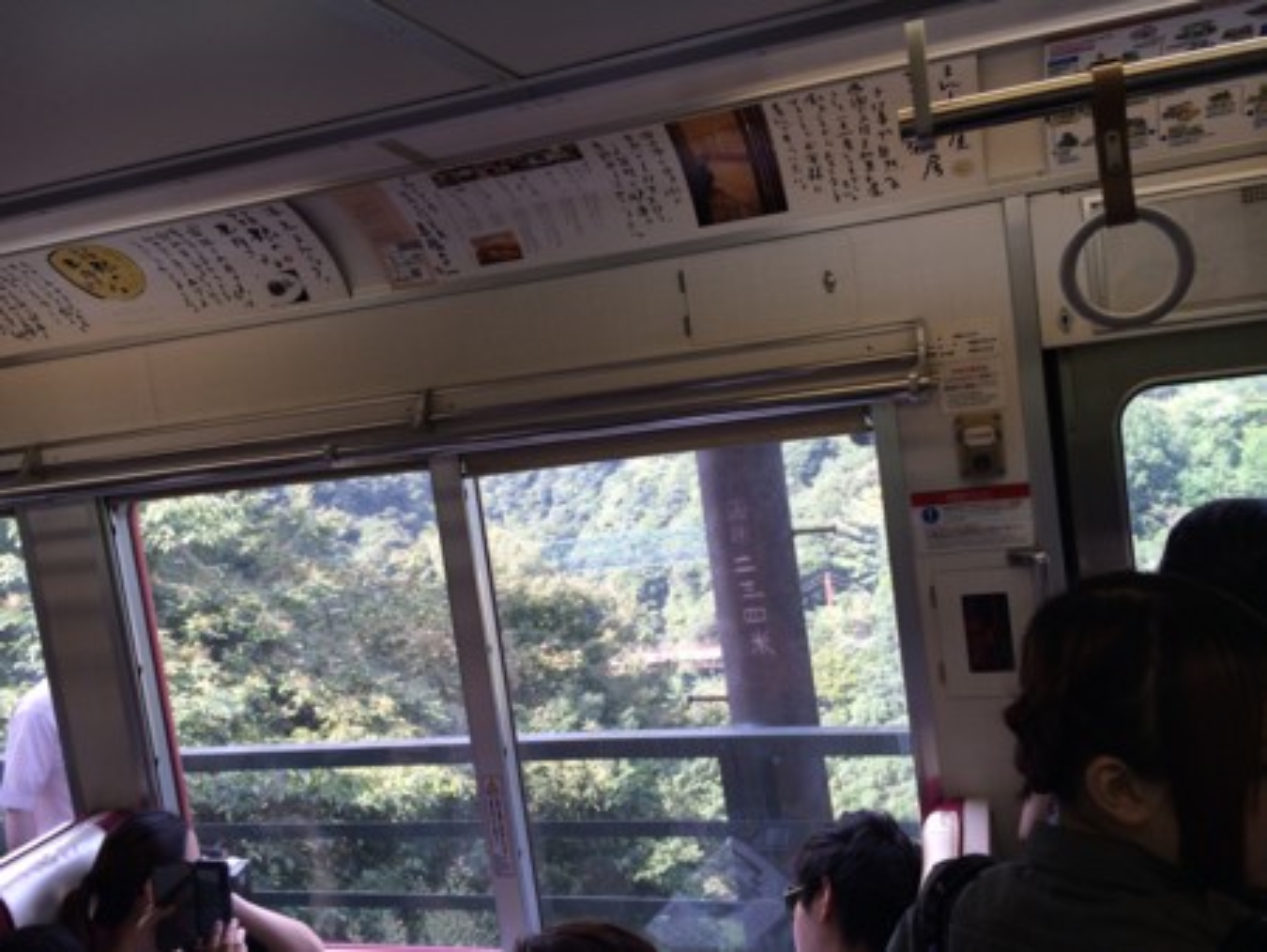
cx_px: 634
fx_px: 1099
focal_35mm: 30
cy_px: 476
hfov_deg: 59.9
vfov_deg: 46.8
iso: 32
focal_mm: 4.12
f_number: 2.2
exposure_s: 1/175
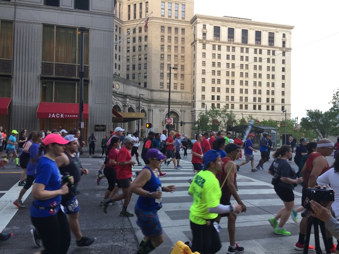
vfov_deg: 48.2
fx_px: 284
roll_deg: -0.7
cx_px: 170
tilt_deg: -0.3
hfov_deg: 61.7
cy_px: 127
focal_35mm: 29
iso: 32
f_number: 2.2
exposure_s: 1/125
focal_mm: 4.15
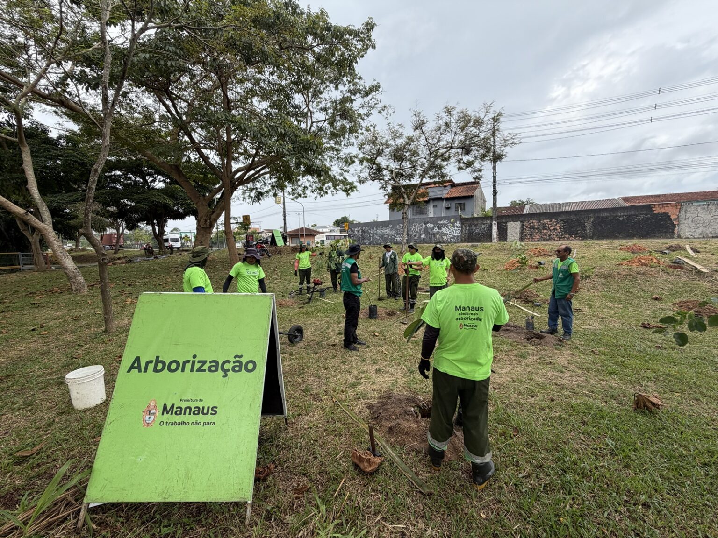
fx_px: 290
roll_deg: +0.9
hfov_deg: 102.1
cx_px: 359
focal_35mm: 14
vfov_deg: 85.7
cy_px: 269
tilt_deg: -6.5
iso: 40
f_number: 2.2
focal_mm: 2.22
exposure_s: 1/770
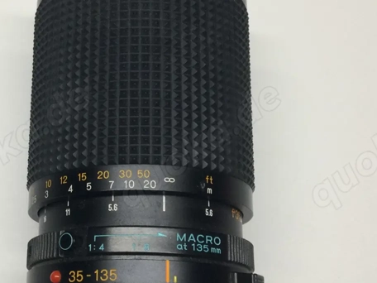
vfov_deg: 21.6
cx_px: 109
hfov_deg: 28.3
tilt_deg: -74.6
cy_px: 157
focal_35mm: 68
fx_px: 741
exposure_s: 1/33
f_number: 2.4
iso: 25
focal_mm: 3.3
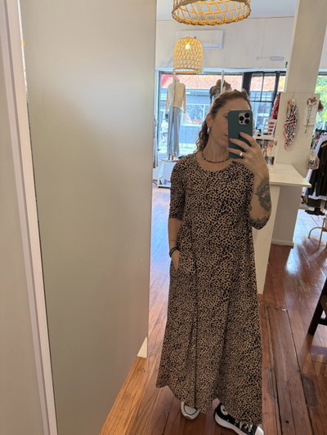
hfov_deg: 56.8
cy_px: 218
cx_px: 164
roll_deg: -4.5
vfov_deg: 71.6
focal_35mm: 24
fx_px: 302
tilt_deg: -17.7
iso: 400
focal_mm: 6.76
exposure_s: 1/100
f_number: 1.78
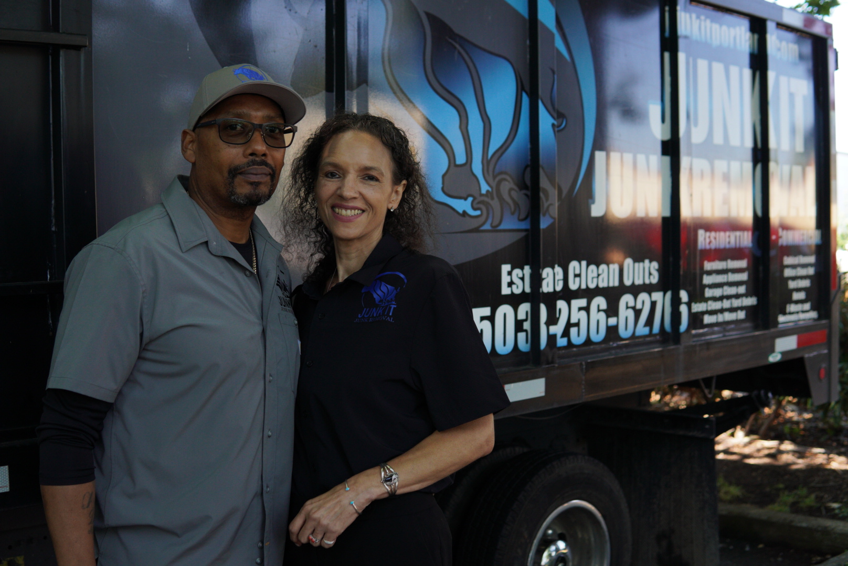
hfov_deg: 43.6
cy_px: 283
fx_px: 1061
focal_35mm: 45
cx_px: 424
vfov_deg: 29.9
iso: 500
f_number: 3.2
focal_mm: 30
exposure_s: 1/640
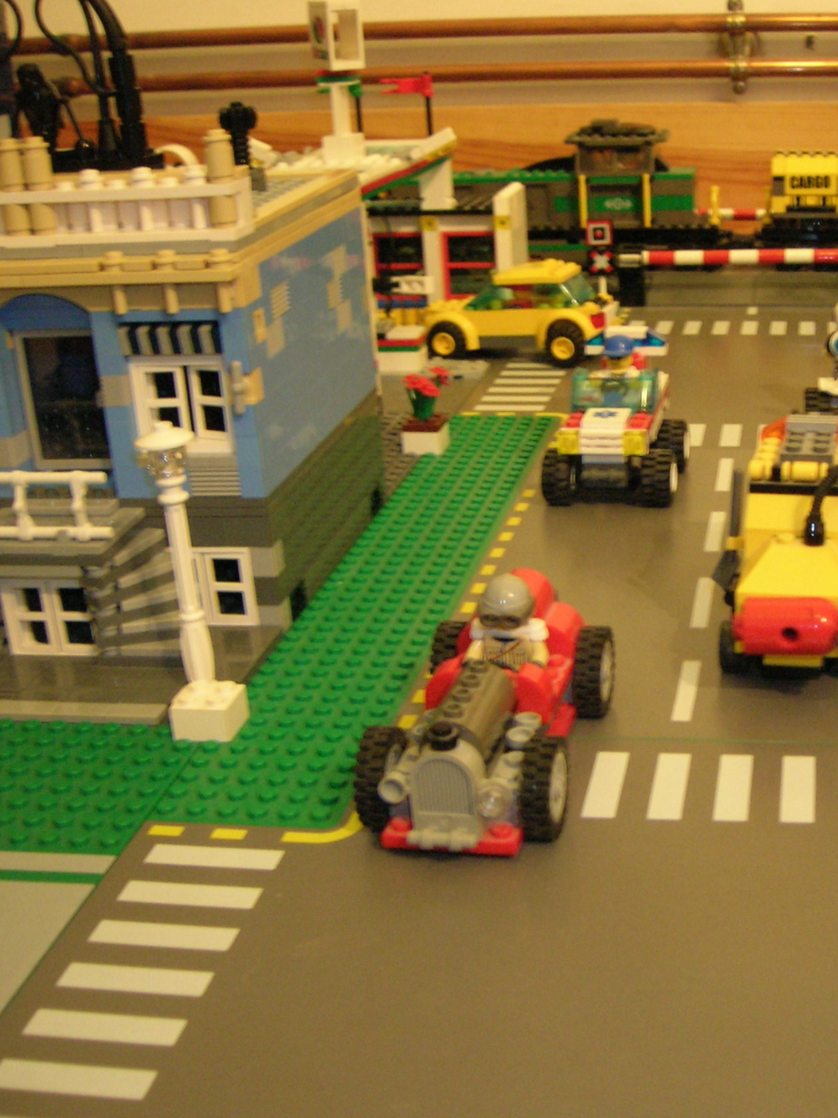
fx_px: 1485
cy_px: 553
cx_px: 704
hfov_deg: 30.5
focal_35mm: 46
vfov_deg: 41.2
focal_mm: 5.7
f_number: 2.9
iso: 200
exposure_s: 1/1.7
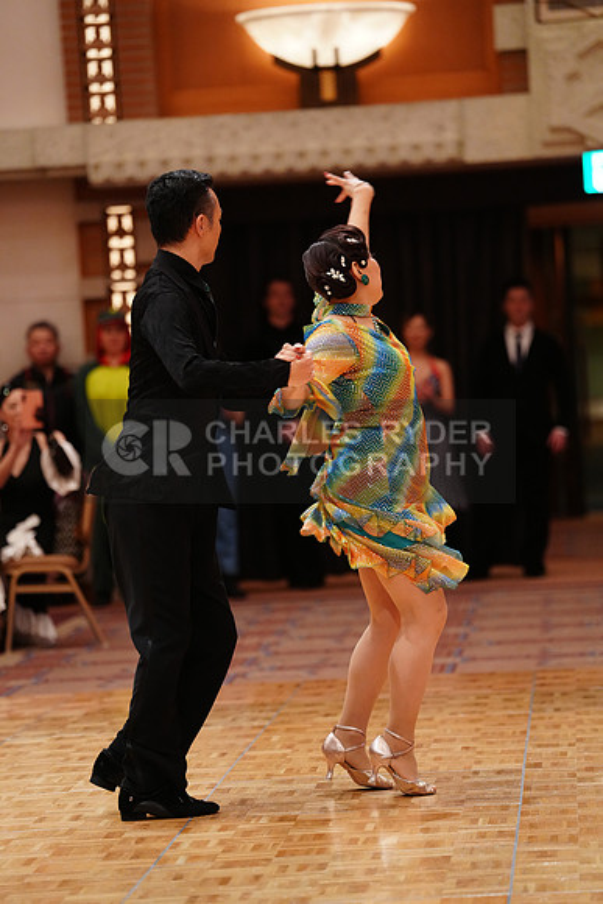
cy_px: 452
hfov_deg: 9.2
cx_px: 302
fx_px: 3741
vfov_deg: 13.8
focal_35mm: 149
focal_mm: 149
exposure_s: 1/320
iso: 3200
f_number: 2.8
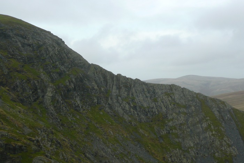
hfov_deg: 30.1
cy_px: 82
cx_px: 122
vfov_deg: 20.3
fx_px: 454
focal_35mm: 67
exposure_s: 1/160
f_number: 4.5
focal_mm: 11
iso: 100
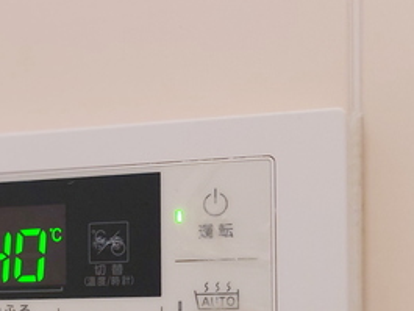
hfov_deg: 21.4
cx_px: -34
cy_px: 327
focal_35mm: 87
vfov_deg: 16.6
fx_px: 1041
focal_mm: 5.23
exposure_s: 1/24
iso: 100
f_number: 1.8
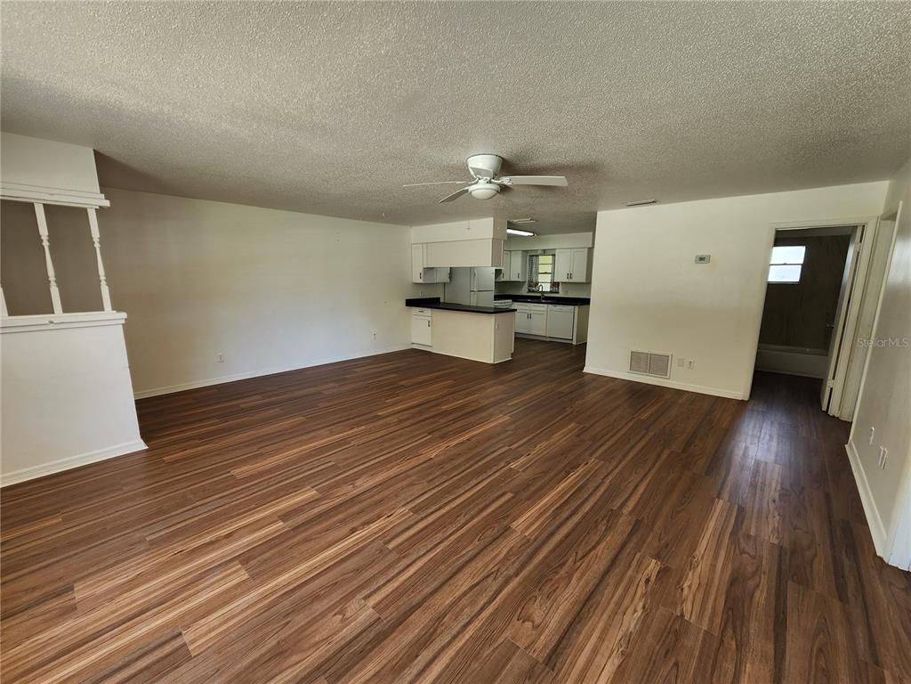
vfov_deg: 89.9
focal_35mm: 13
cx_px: 456
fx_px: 342
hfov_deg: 106.2
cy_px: 342
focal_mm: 2.2
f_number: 2.2
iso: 64
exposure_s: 1/60
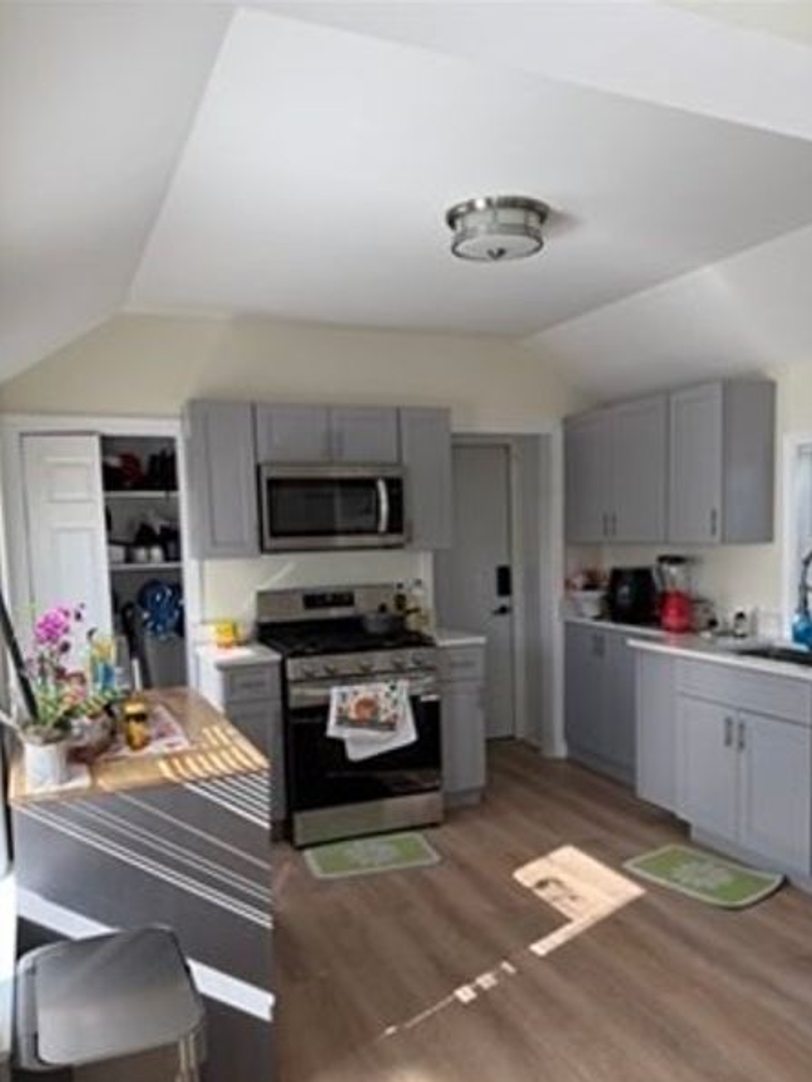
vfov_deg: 65.1
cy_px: 603
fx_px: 844
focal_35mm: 27
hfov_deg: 51.4
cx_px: 396
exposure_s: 1/174
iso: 80
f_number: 1.78
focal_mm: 6.76
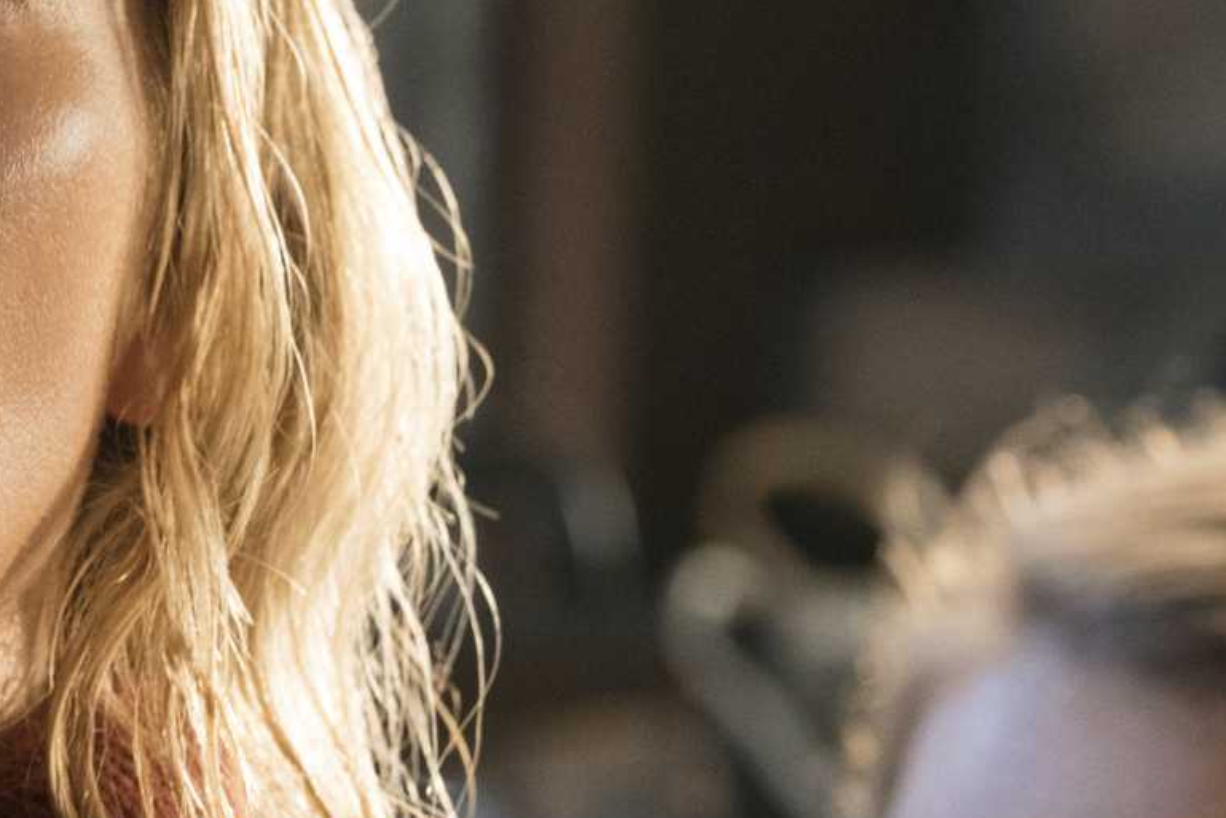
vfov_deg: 2.8
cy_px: 398
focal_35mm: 490
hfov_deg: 4.2
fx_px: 16689
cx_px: 118
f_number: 8
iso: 5000
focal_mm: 184
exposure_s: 1/60
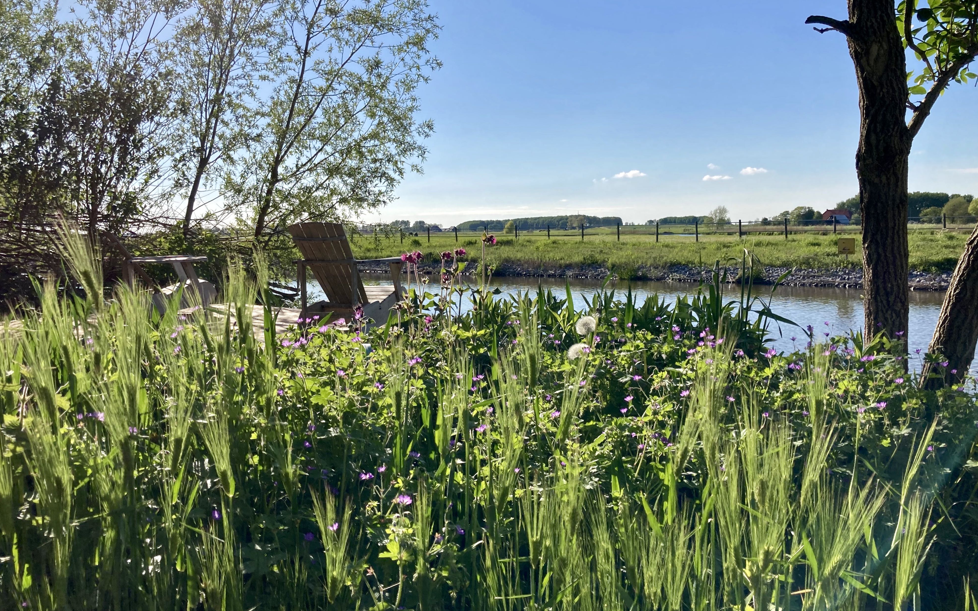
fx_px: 800
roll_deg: +0.8
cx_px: 484
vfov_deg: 41.8
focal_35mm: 30
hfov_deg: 62.9
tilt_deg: -3.3
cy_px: 278
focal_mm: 3.99
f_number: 1.8
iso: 20
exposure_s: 1/3436
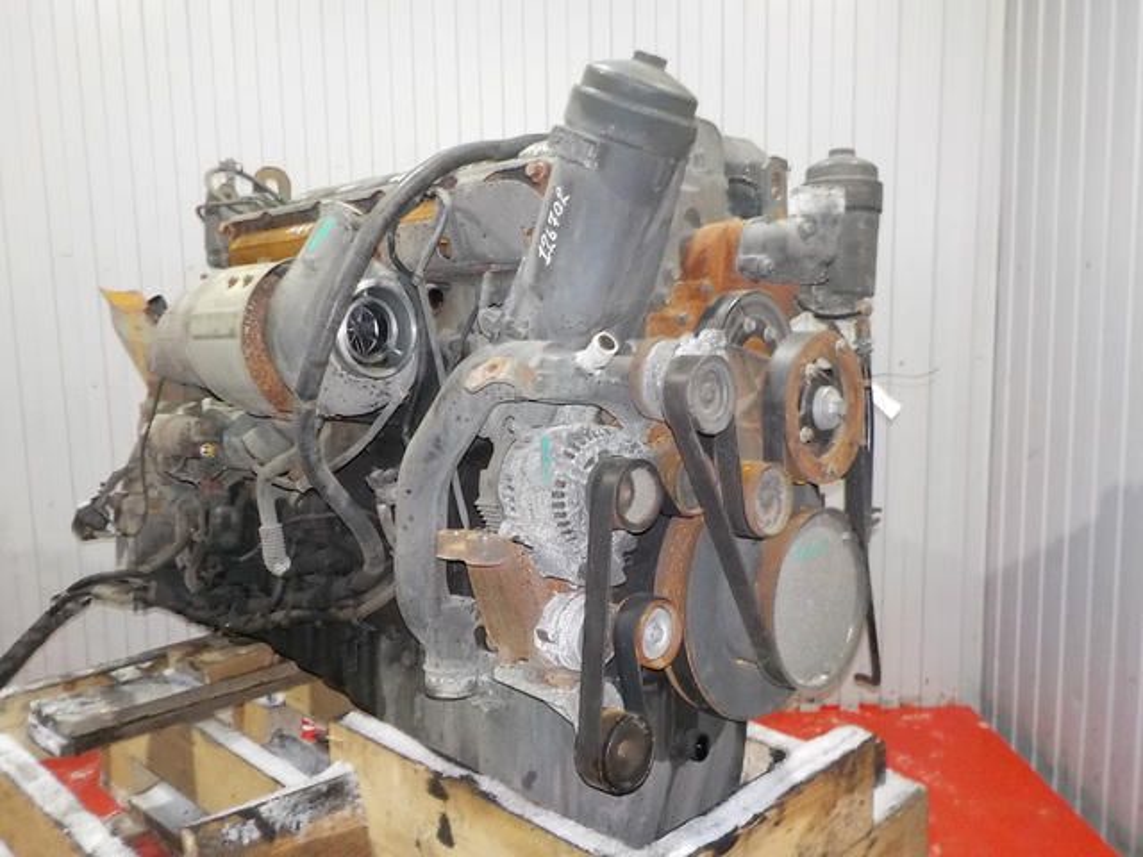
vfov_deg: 46.8
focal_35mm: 30
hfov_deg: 60.0
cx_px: 572
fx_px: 991
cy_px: 428
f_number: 3.3
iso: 560
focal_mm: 4.1
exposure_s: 1/15
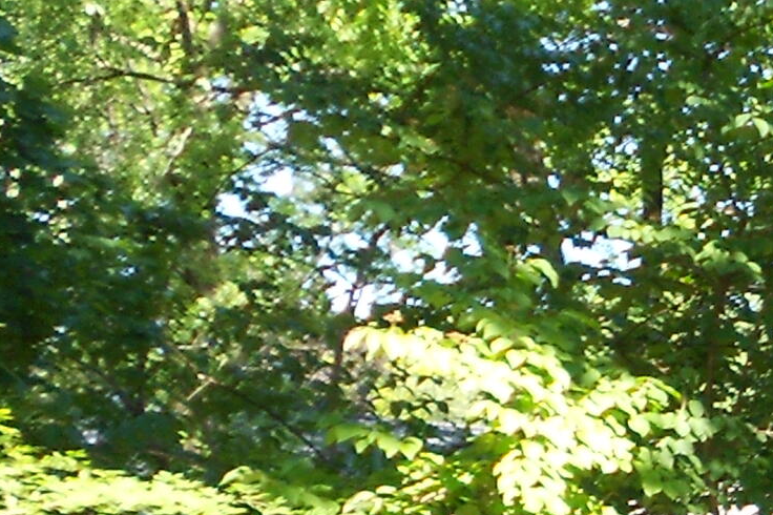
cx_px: 1371
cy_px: 988
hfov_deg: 14.7
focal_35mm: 123
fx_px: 2640
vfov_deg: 10.4
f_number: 3.4
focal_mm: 5.1
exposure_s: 1/100
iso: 80
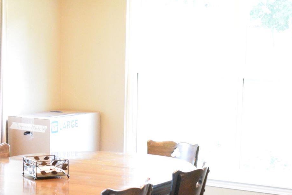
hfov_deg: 22.4
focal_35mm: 91
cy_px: 187
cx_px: 132
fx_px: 738
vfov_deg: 14.8
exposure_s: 1/80
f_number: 3.5
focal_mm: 18
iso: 1600
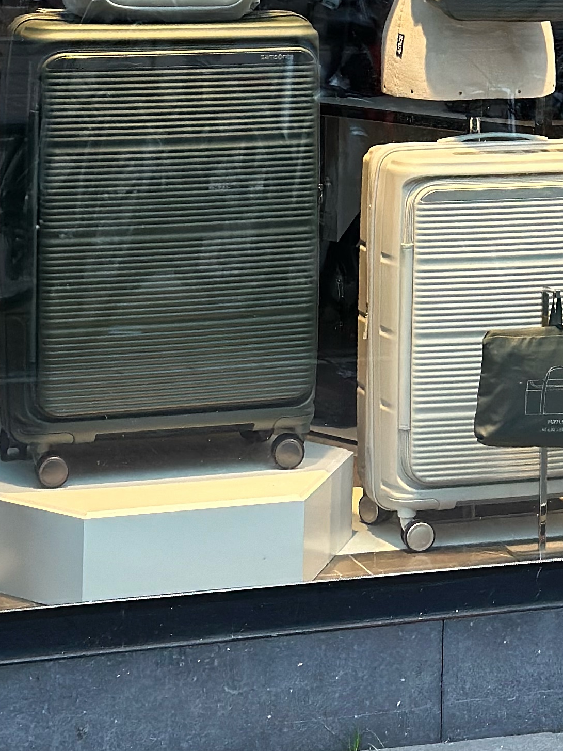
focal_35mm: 133
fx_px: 2885
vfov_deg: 14.3
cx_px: 616
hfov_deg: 11.0
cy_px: -162
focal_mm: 6.86
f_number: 1.78
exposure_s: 1/87
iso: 125
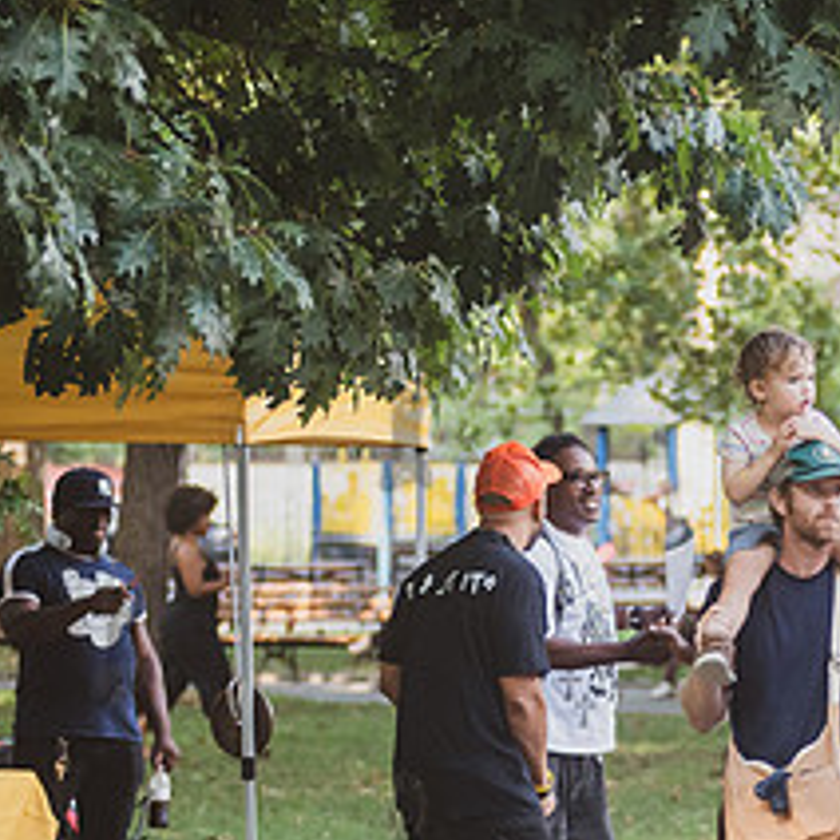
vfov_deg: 8.2
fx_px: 5875
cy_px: 622
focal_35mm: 214
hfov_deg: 8.1
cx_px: 821
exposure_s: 1/1000
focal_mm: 80
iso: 1000
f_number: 2.8
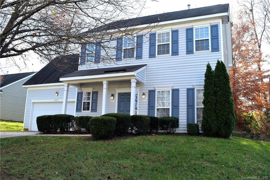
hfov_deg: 57.2
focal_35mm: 33
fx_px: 247
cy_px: 90
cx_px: 135
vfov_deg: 39.9
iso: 400
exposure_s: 1/250
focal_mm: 22
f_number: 8
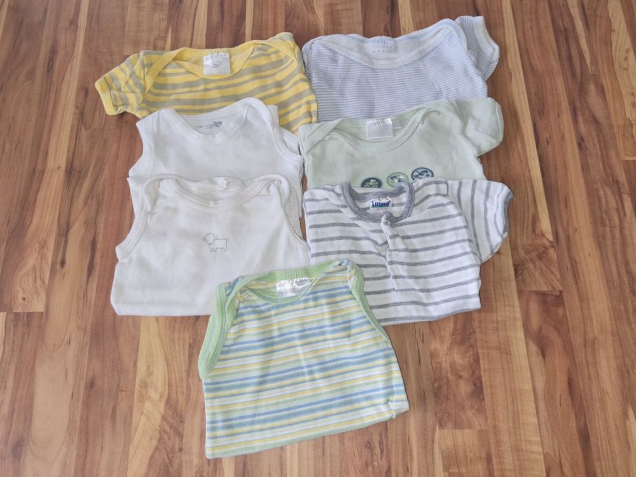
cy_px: 238
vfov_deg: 53.1
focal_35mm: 26
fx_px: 478
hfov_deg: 67.3
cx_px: 318
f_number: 1.8
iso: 160
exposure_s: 1/120
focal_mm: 5.4
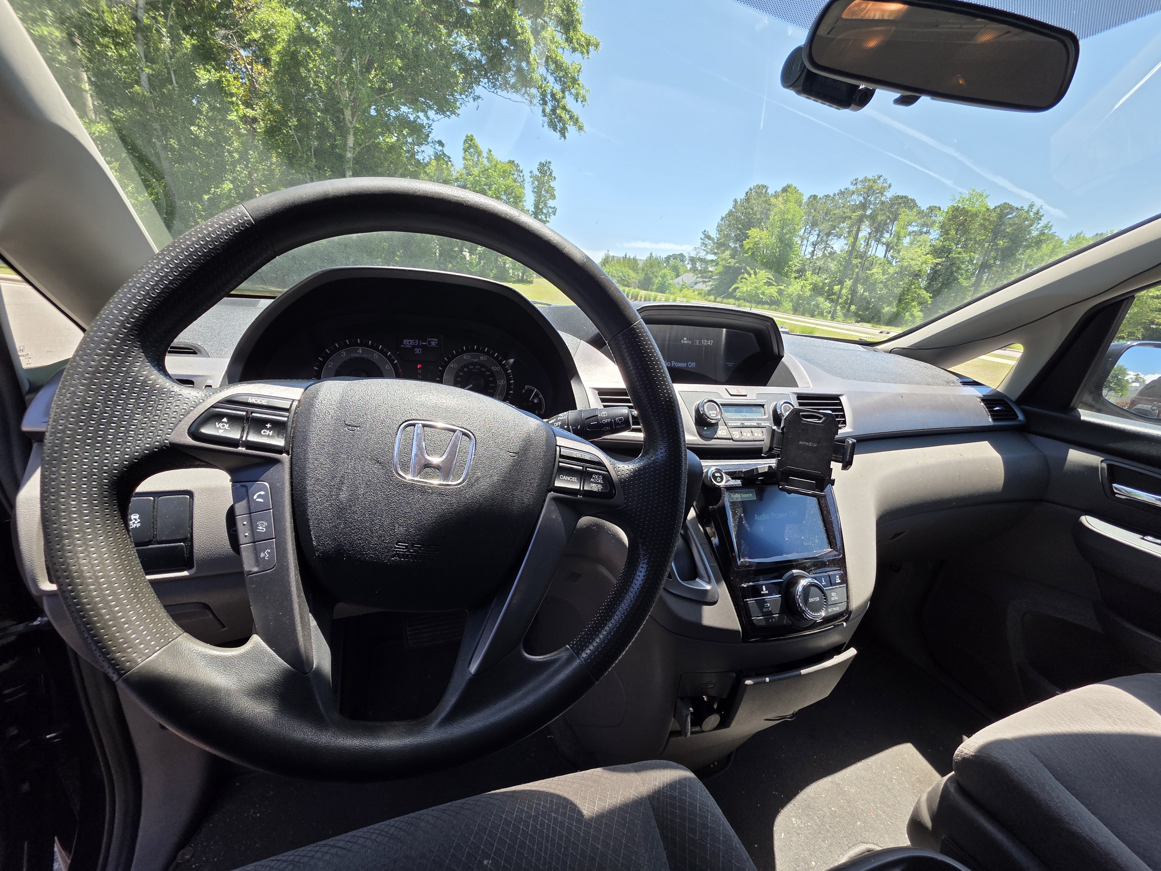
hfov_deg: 106.2
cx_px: 580
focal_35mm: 13
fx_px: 436
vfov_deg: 89.9
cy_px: 436
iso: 40
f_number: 1.9
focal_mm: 2.2
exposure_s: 1/415
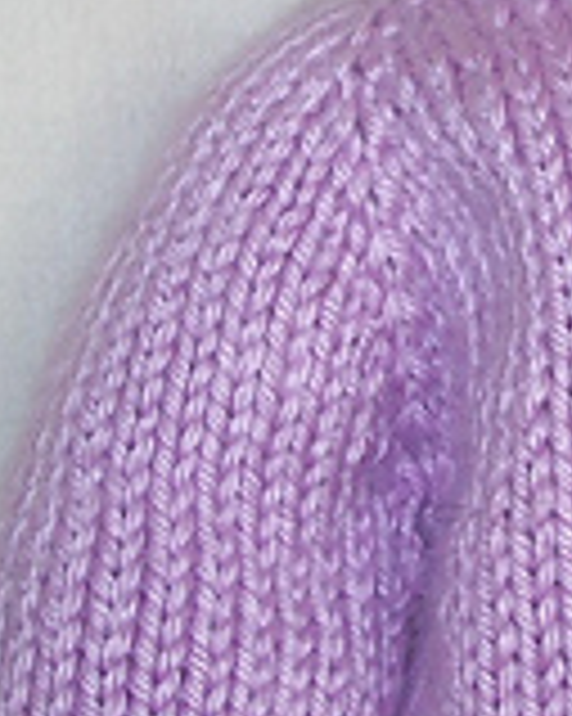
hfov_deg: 11.8
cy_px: 230
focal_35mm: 126
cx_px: 775
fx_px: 2669
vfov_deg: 15.2
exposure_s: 1/30
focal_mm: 5.7
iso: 80
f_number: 2.9
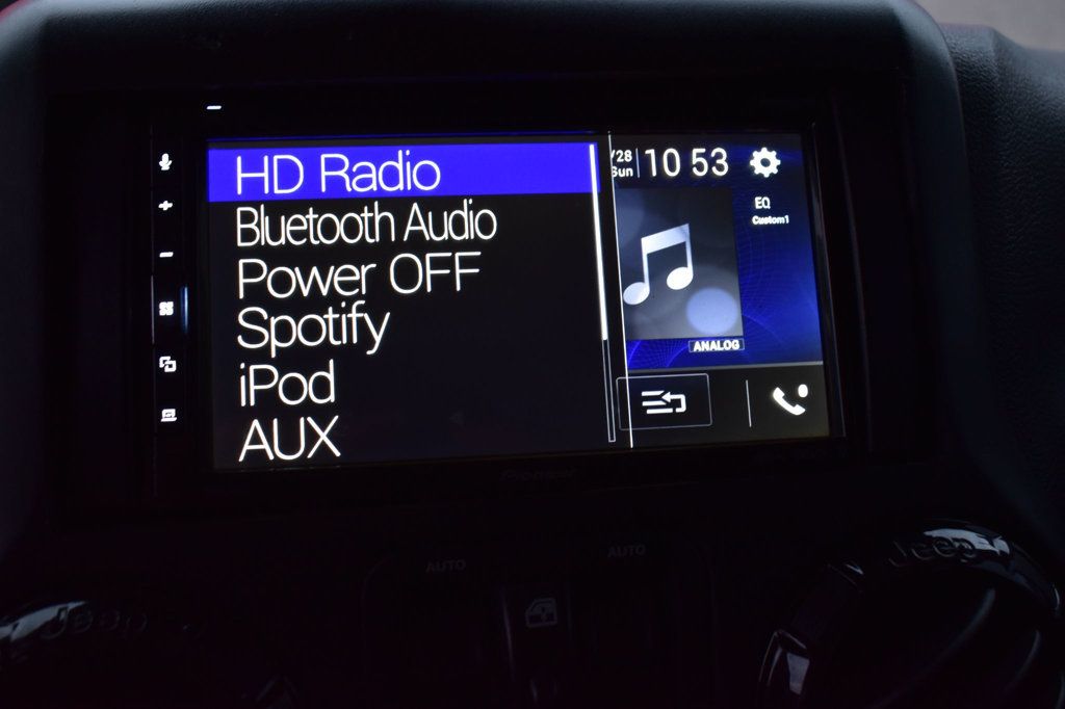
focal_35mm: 36
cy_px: 354
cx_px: 532
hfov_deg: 53.1
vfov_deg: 36.8
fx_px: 1065
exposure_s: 1/15
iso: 900
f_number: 6.3
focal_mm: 24
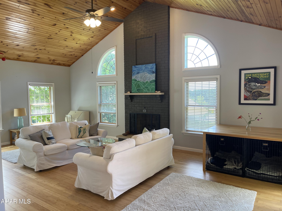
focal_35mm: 25
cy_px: 106
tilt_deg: -4.4
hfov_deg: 69.4
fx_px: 204
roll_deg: +0.2
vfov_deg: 54.9
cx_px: 141
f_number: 1.6
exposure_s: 1/120
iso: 80
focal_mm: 5.1
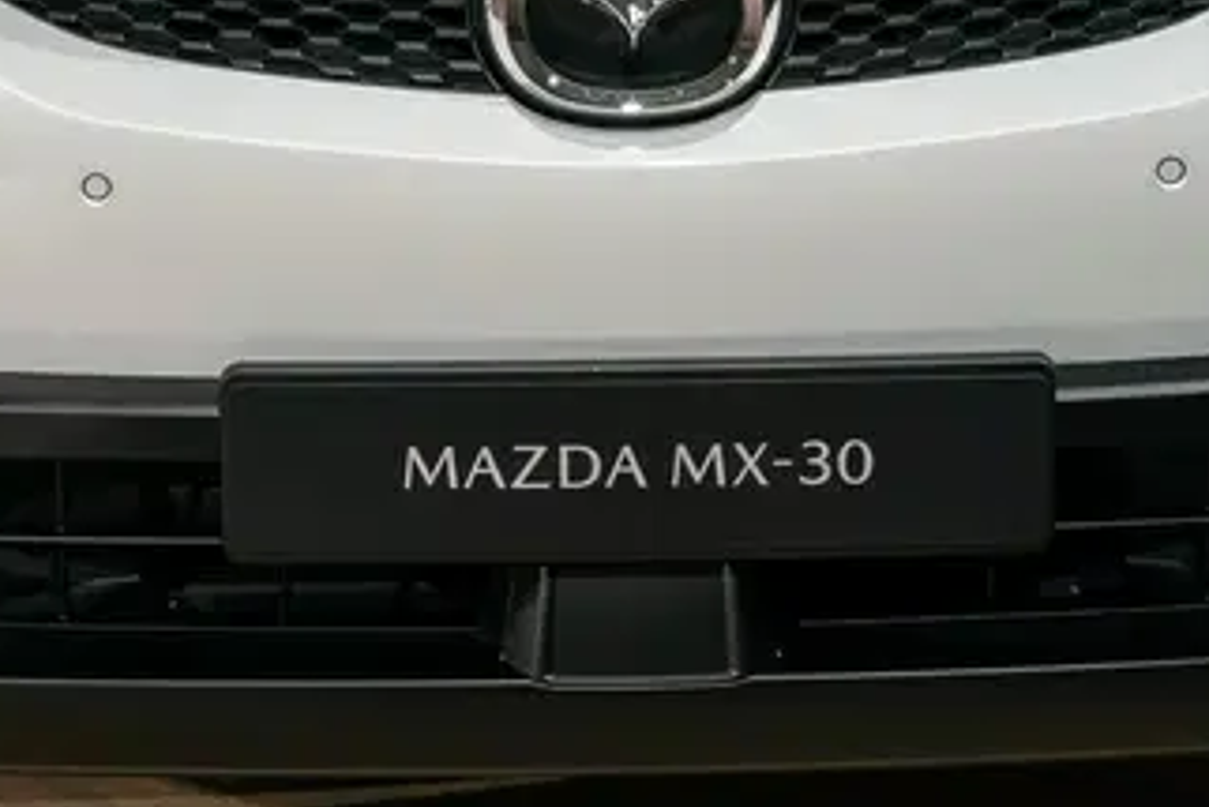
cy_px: -274
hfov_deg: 15.3
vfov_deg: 10.0
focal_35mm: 134
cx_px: 710
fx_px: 4502
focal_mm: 36
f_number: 8
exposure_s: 1/25
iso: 400
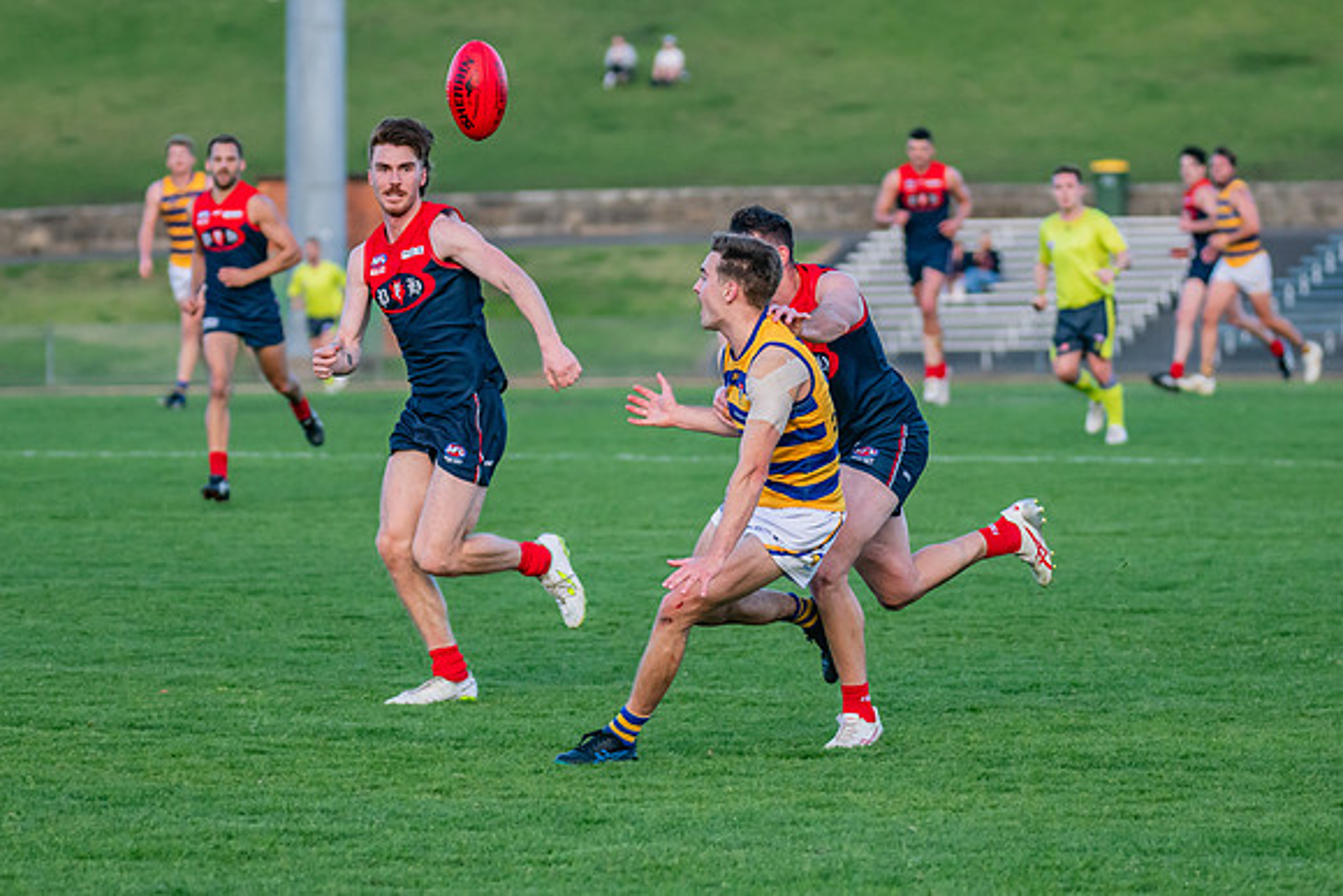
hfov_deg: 7.4
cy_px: 479
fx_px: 10378
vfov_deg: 4.9
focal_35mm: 278
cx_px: 704
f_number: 4
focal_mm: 195
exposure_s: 1/1250
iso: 1100
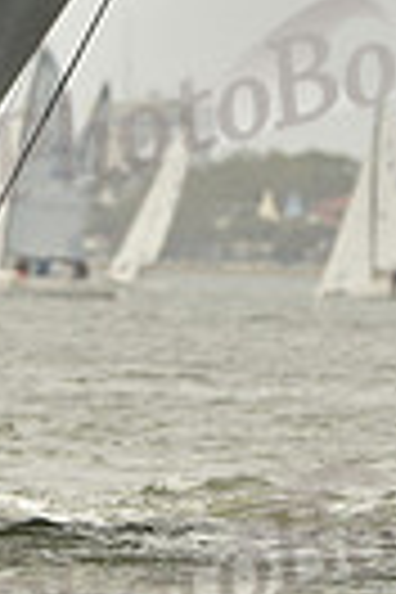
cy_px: 385
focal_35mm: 1316
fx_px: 21712
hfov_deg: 1.0
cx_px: -243
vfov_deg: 1.6
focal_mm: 300
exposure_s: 1/1250
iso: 320
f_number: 7.1
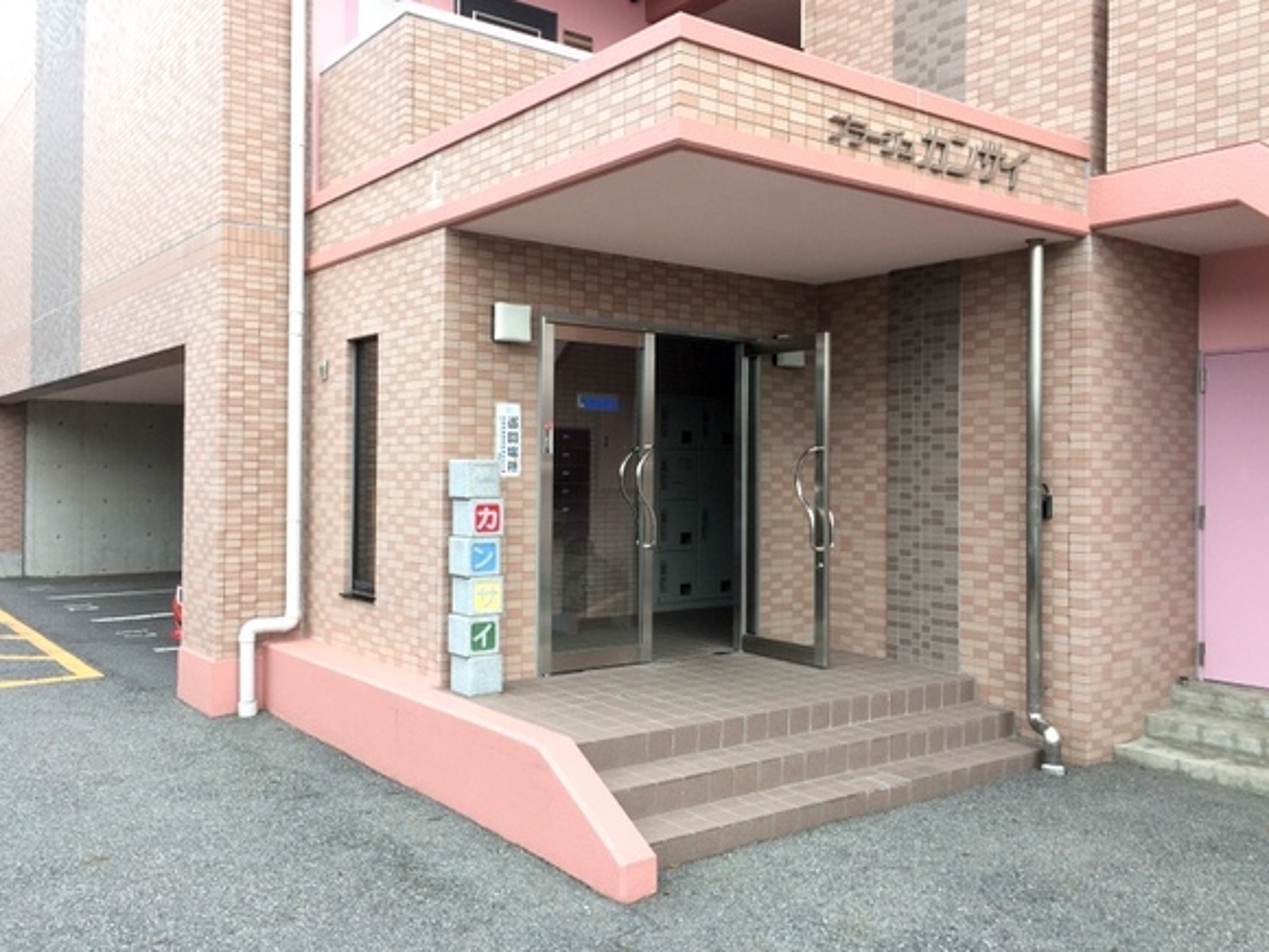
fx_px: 1100
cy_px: 479
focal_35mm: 30
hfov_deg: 60.0
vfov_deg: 46.8
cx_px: 626
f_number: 2.2
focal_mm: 4.15
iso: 32
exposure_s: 1/444
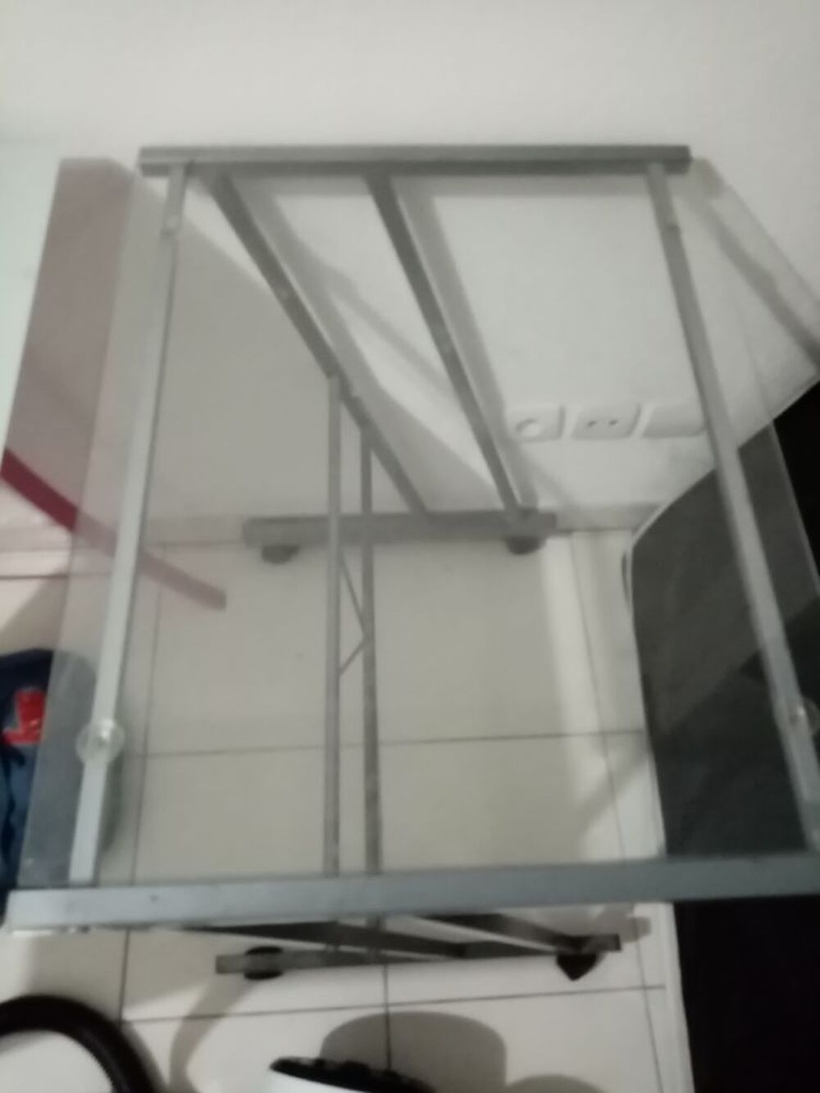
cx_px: 410
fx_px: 821
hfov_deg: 53.1
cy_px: 546
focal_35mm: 26
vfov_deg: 67.3
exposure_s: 1/14.3
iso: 1602
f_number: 1.8
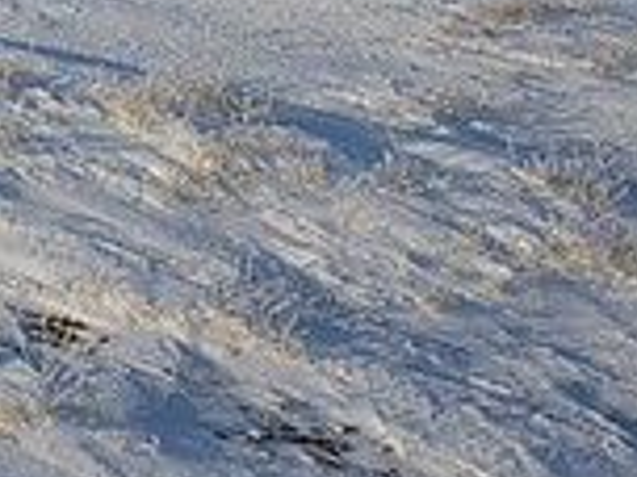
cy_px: 42
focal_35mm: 102
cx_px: -506
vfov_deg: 14.4
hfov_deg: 16.3
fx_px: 1877
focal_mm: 24
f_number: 7.1
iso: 320
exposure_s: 1/5000
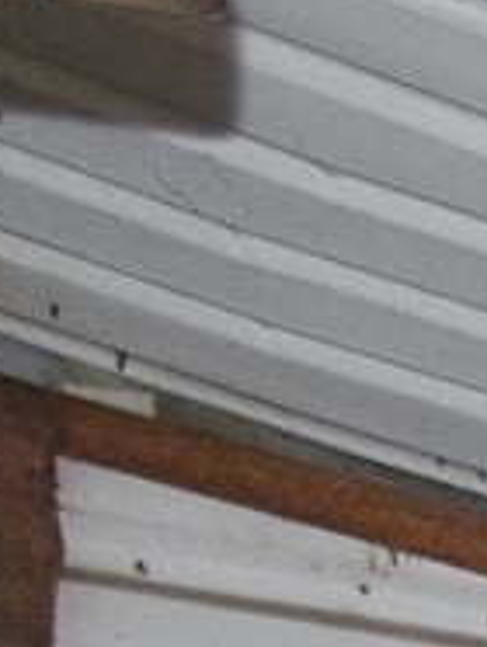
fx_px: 3144
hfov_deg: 5.8
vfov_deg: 8.8
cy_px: 2139
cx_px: 2527
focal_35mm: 168
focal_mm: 10
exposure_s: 1/125
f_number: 5.6
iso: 800
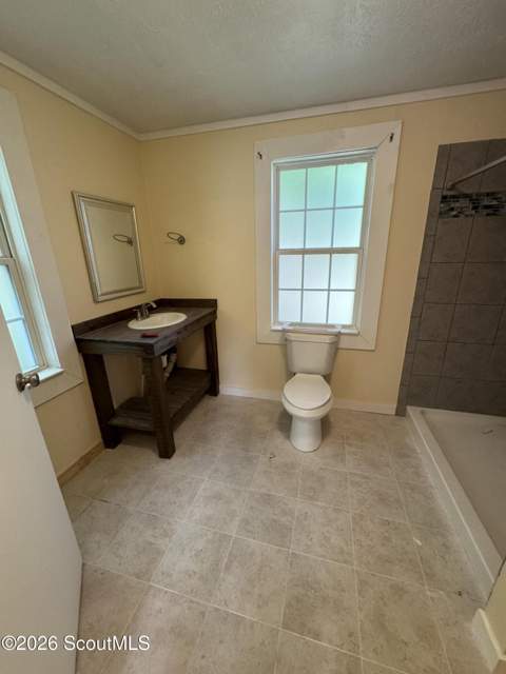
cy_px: 337
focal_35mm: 14
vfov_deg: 102.1
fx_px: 273
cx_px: 253
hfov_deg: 85.7
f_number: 2.2
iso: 250
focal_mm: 2.22
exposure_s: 1/120
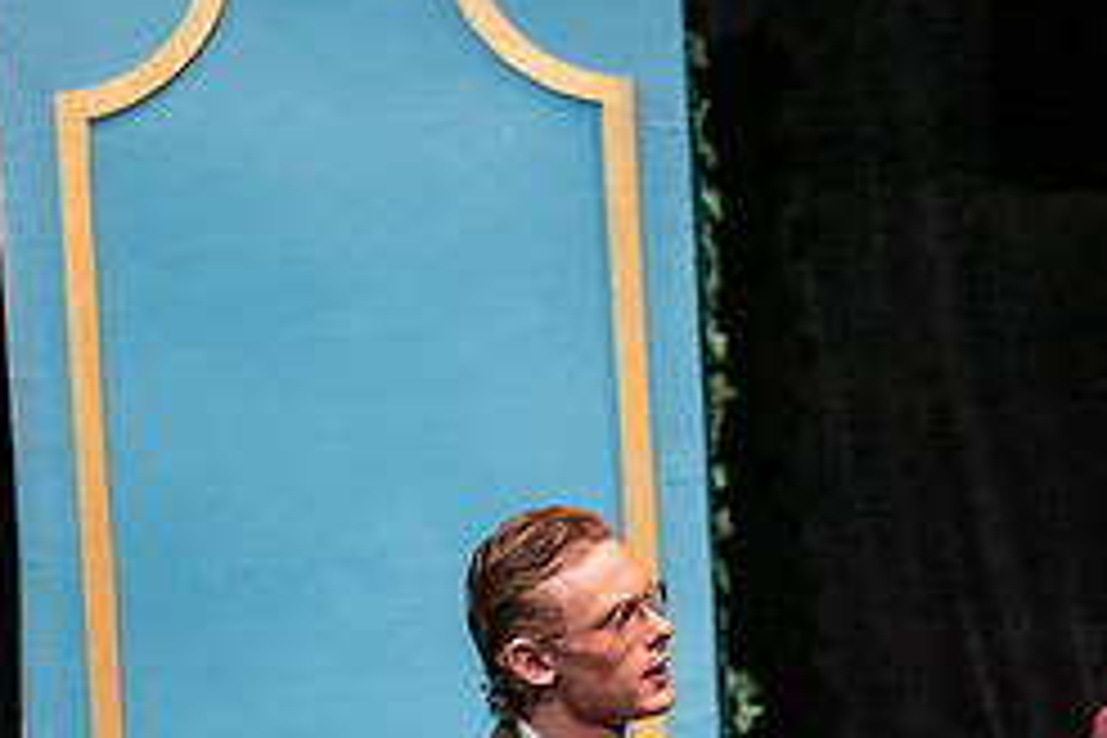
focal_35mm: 146
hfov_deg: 13.9
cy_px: 709
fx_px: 4489
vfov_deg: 9.3
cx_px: 1044
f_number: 3.2
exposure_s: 1/200
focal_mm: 62
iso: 3200
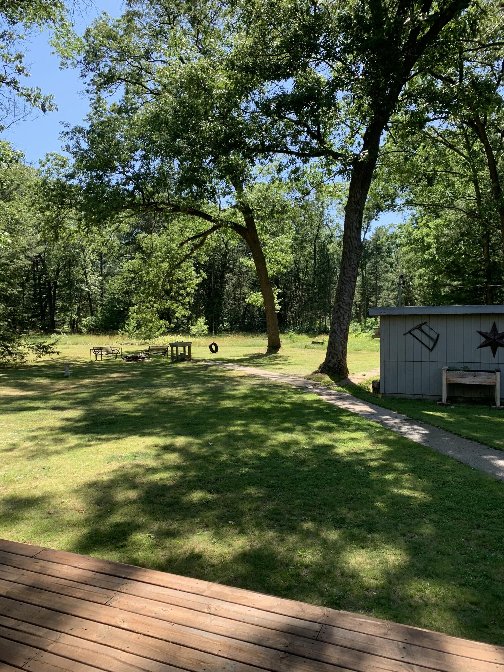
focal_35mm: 26
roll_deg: +0.0
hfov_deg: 53.1
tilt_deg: -2.3
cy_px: 336
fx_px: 505
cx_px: 252
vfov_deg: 67.3
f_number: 1.8
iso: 25
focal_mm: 4.25
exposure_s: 1/502
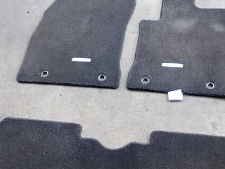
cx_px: 119
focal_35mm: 44
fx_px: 286
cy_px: 119
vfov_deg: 32.5
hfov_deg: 42.9
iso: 160
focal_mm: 4.5
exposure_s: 1/125
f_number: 2
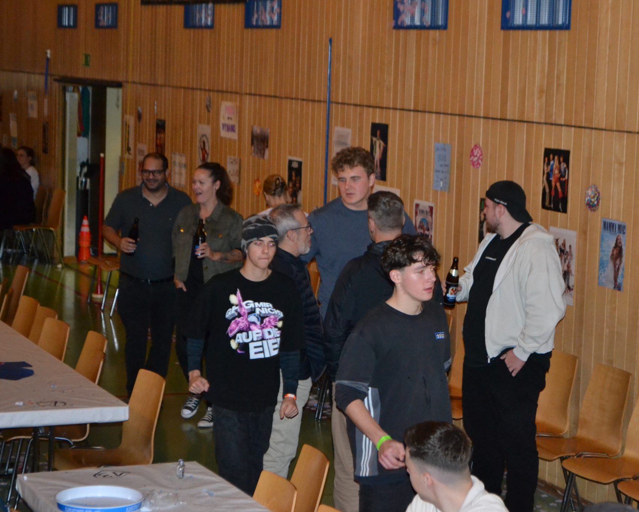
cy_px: 255
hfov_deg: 20.4
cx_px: 385
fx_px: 1770
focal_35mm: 94
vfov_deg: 16.4
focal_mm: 55
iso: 3200
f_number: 5.6
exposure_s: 1/60
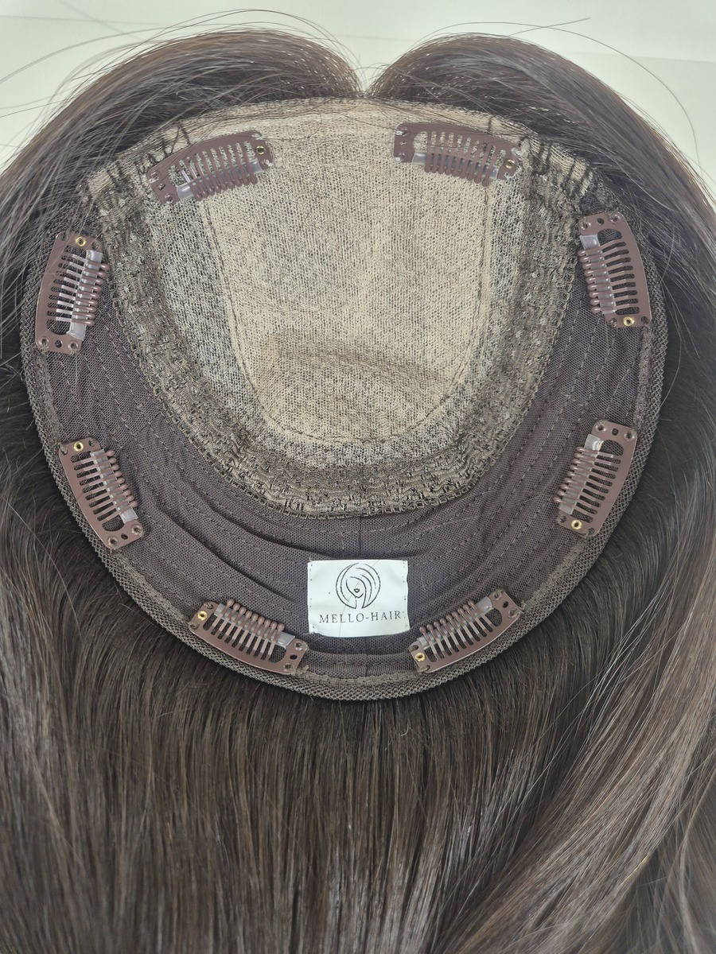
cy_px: 477
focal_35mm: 23
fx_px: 634
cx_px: 358
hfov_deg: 58.9
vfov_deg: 73.9
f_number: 1.8
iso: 160
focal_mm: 5.4
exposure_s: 1/180
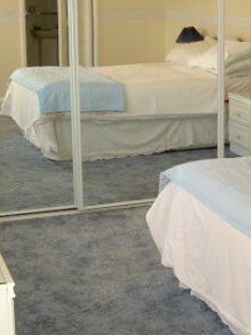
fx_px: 764
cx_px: 187
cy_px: 129
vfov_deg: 24.7
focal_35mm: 79
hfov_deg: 18.5
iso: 100
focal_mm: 8
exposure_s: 1/60
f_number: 2.8
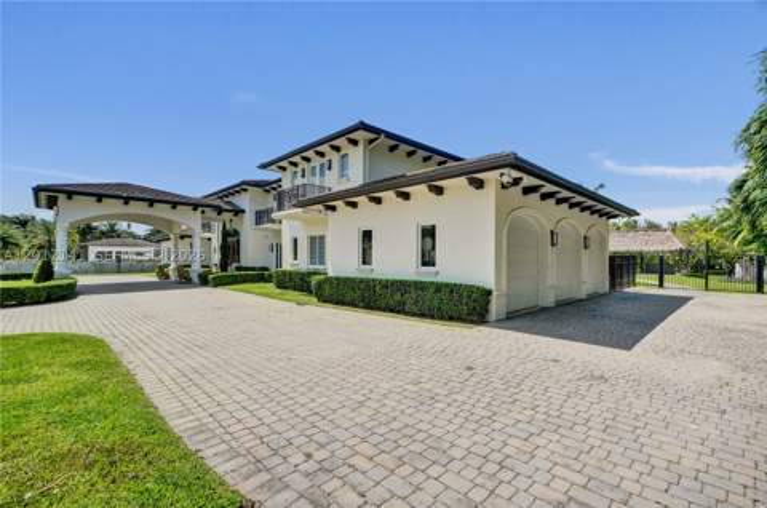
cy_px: 254
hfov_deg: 96.8
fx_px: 340
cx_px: 384
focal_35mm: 16
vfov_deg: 73.5
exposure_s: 1/500
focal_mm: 16
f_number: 5
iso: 100
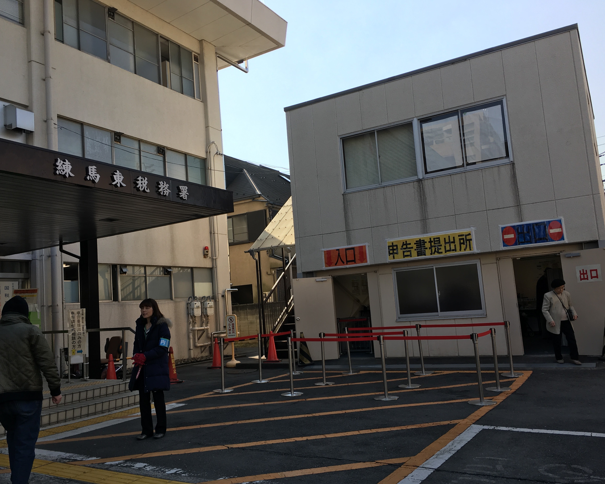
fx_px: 555
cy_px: 243
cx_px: 282
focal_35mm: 31
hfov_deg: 57.1
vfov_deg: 47.1
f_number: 2.2
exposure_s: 1/732
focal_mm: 4.15
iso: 25
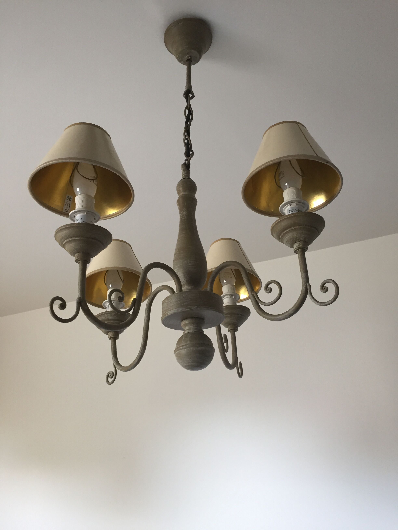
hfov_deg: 48.2
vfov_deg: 61.7
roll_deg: +1.0
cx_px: 199
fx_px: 445
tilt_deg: +24.2
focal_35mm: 29
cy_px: 265
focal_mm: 4.15
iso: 100
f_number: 2.2
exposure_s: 1/33
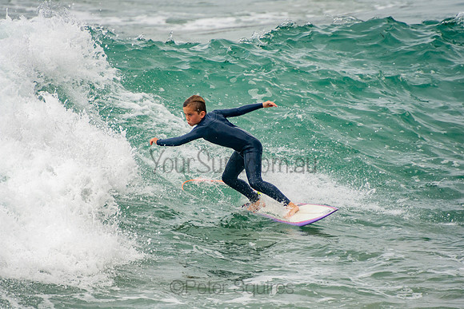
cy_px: 154
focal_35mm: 600
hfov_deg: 3.4
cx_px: 232
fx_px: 7735
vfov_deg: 2.3
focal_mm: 400
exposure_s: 1/1250
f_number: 5.6
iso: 250
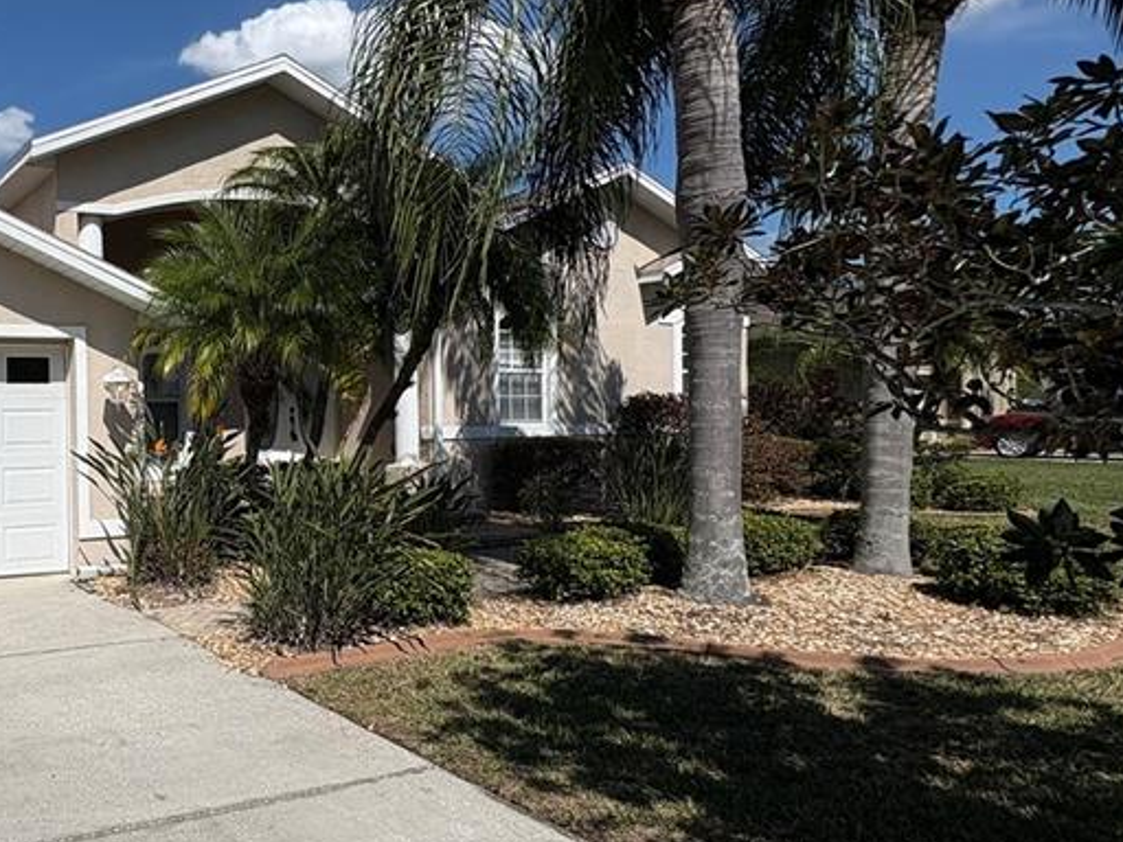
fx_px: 908
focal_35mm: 28
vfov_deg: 49.7
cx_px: 129
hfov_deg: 55.7
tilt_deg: -0.8
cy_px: 434
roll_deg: +1.7
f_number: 2.2
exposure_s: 1/5650
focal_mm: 2.22
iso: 50
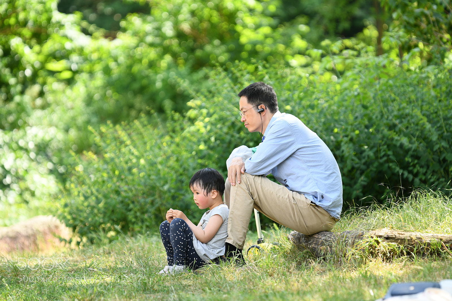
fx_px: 3766
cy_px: 150
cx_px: 226
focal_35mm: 300
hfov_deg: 6.9
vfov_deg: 4.6
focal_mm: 200
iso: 100
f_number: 2.8
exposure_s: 1/200
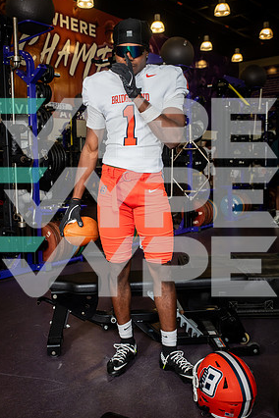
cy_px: 198
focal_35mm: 37
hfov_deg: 35.9
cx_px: 134
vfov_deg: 51.9
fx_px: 430
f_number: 5.6
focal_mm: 35
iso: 500
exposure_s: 1/250
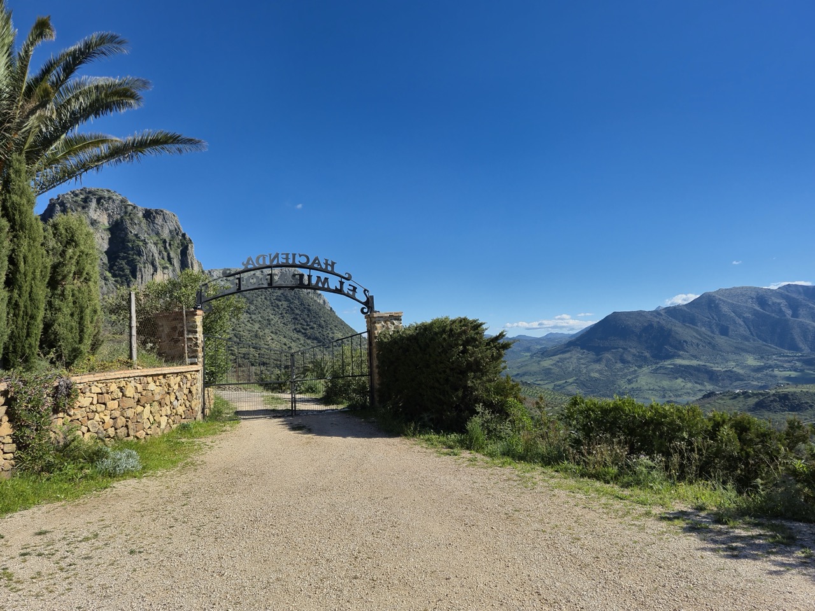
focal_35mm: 23
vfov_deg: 58.9
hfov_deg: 73.9
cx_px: 408
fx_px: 542
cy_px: 306
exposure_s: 1/2137
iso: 25
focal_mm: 5.4
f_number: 1.8
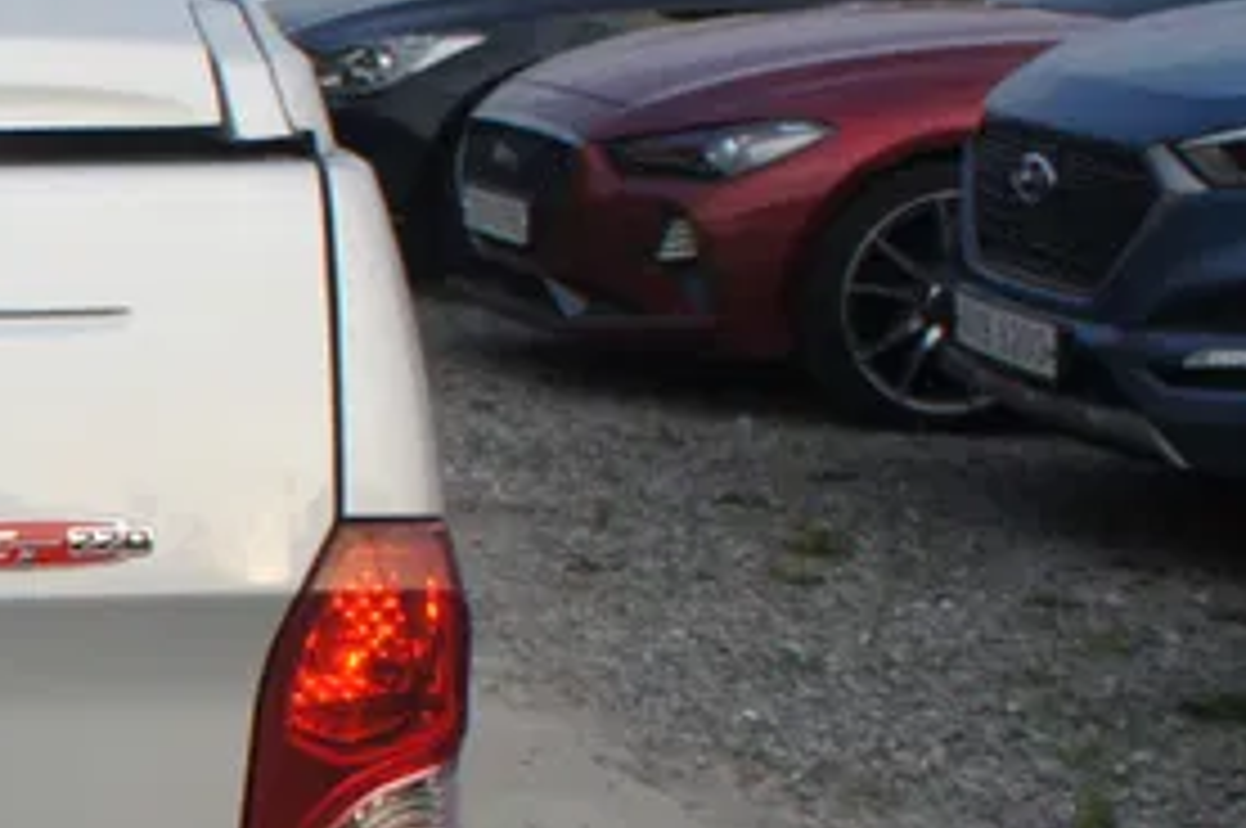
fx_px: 4045
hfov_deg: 14.5
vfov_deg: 11.6
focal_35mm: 117
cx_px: -1246
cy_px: 742
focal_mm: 18
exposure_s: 1/125
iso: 200
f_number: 7.1
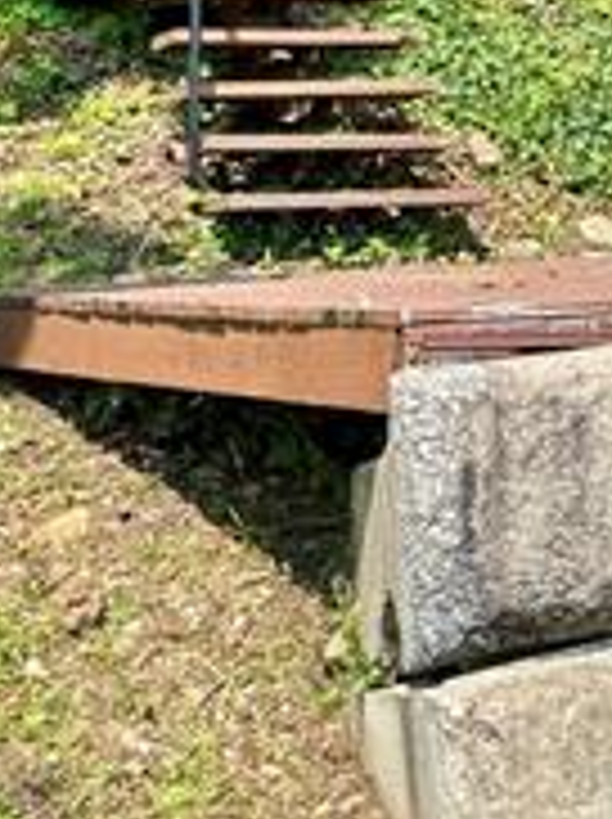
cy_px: -536
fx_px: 2599
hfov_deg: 12.6
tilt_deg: +16.9
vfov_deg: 15.9
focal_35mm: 110
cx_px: 976
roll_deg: +2.0
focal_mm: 5.96
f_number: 1.6
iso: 50
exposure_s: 1/1027
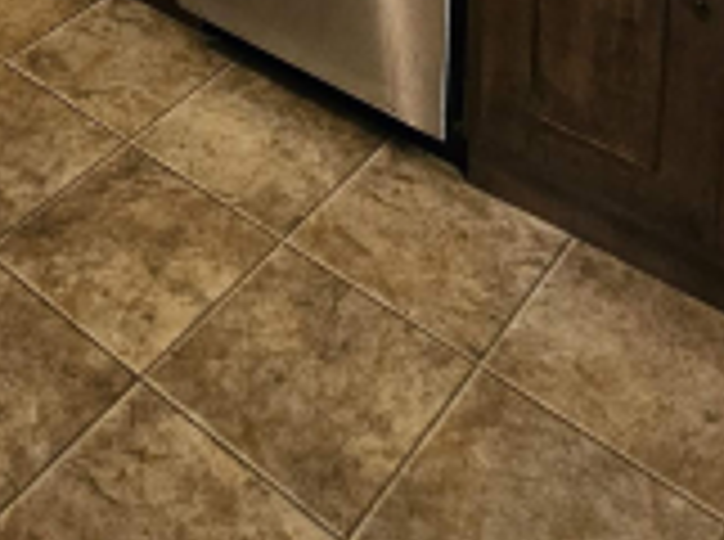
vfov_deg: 18.8
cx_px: 142
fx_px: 1127
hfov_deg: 34.5
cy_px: -500
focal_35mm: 54
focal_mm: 2.2
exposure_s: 1/30
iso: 400
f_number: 2.2
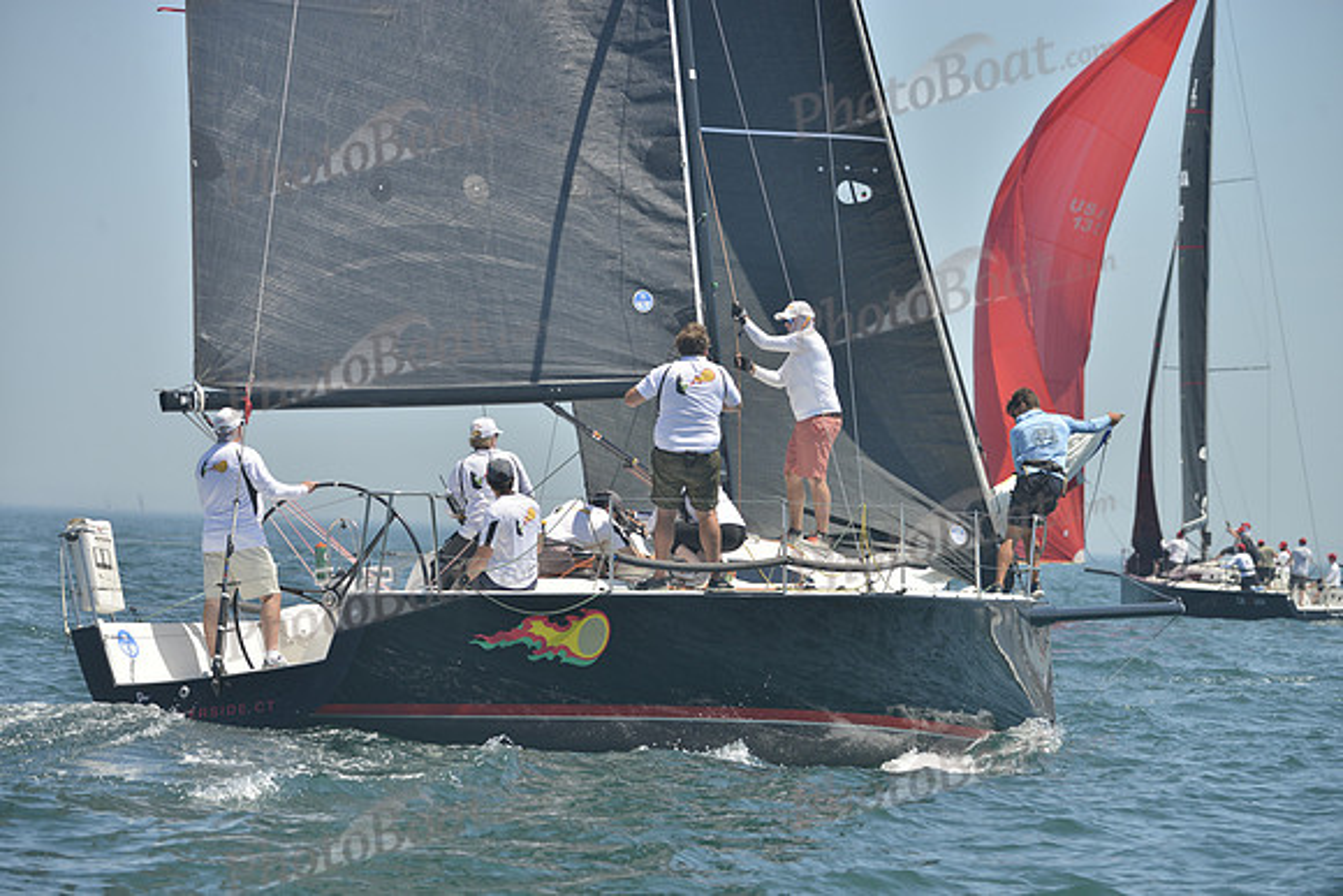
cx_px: 672
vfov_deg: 6.9
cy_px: 448
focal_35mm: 200
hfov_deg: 10.3
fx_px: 7463
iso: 280
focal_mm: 200
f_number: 6.3
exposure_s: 1/1000
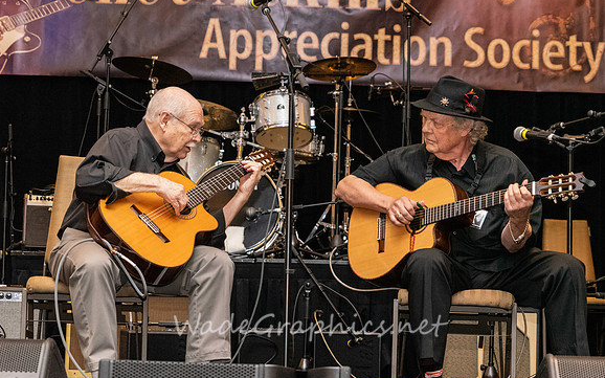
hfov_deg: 23.8
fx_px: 1434
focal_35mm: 87
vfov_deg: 15.0
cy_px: 190
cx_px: 302
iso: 6400
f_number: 6.3
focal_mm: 85
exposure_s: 1/200
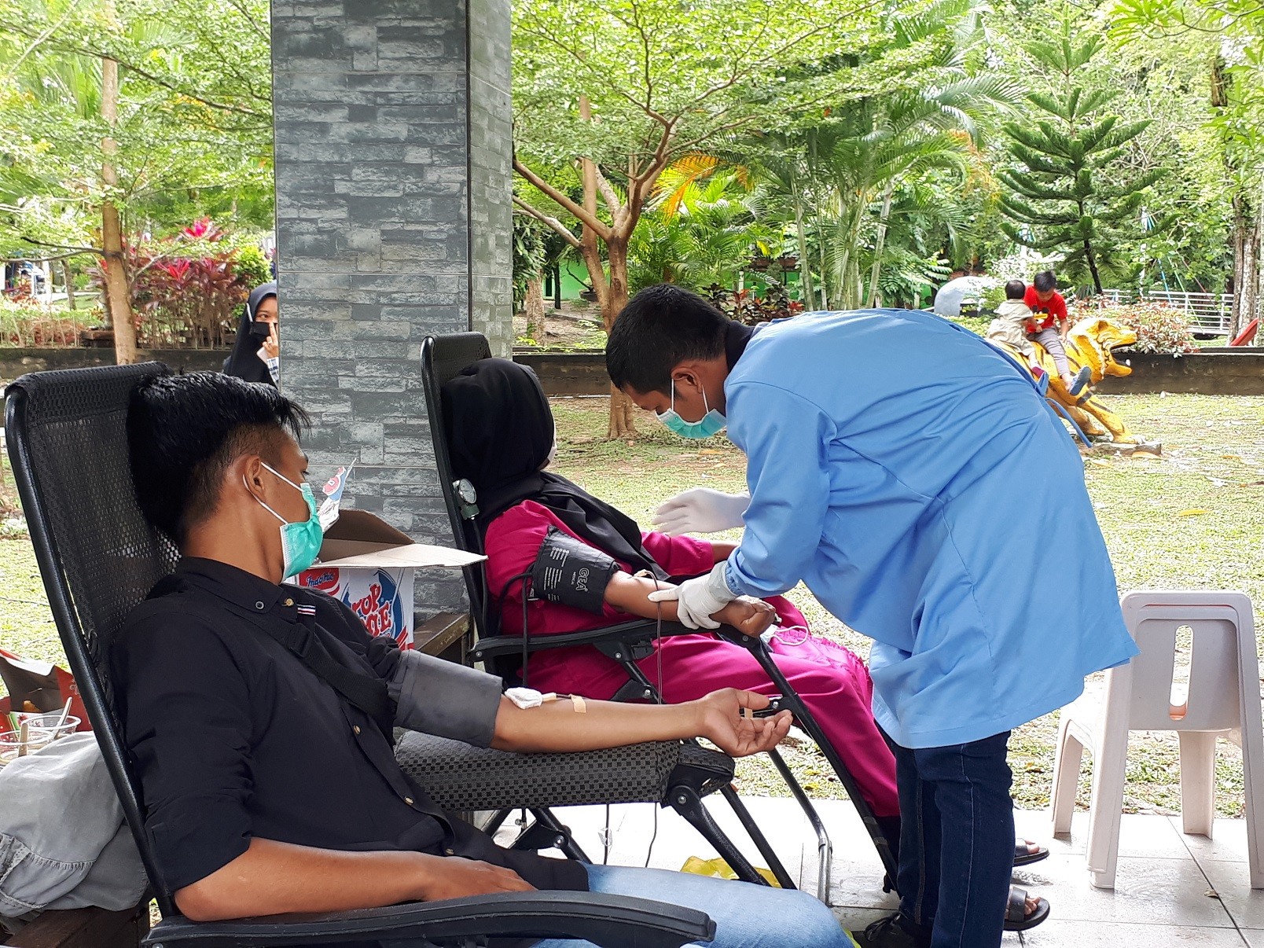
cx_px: 632
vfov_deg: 51.4
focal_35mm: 27
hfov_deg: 65.3
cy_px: 474
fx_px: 986
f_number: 1.9
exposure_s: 1/100
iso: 50
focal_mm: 3.6
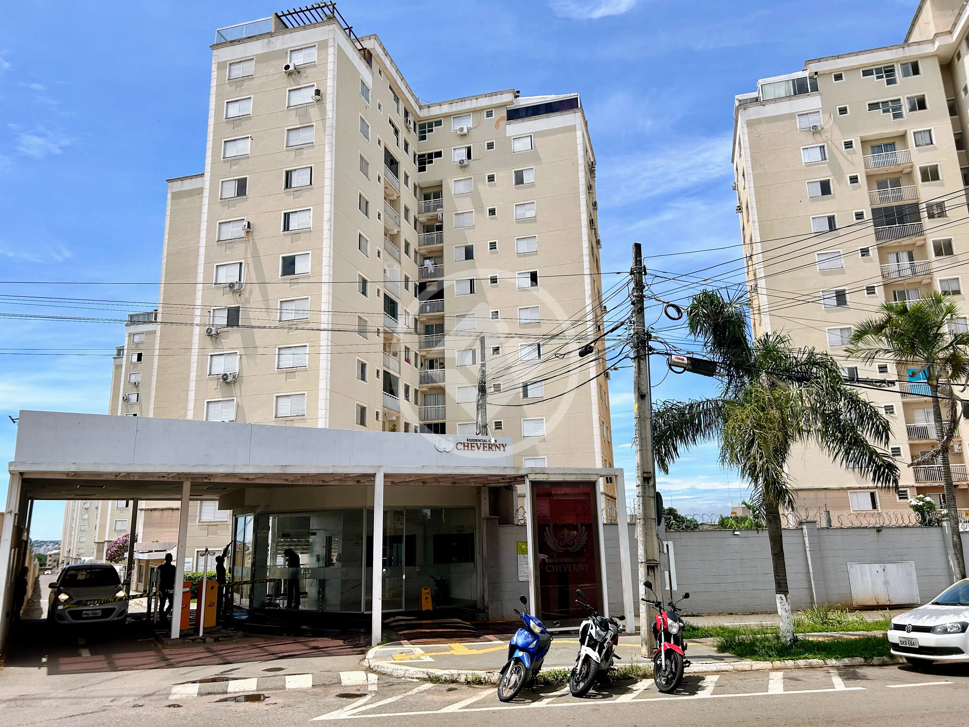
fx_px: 728
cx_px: 484
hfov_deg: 67.3
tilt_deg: +14.2
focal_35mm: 26
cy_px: 364
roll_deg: +1.3
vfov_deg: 53.1
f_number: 1.5
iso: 50
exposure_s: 1/4630
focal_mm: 5.7
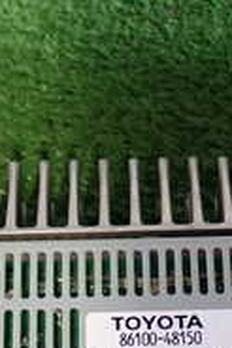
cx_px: 141
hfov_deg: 10.6
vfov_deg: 15.4
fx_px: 1245
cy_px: 393
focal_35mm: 129
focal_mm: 6.83
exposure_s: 1/40
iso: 400
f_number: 2.7
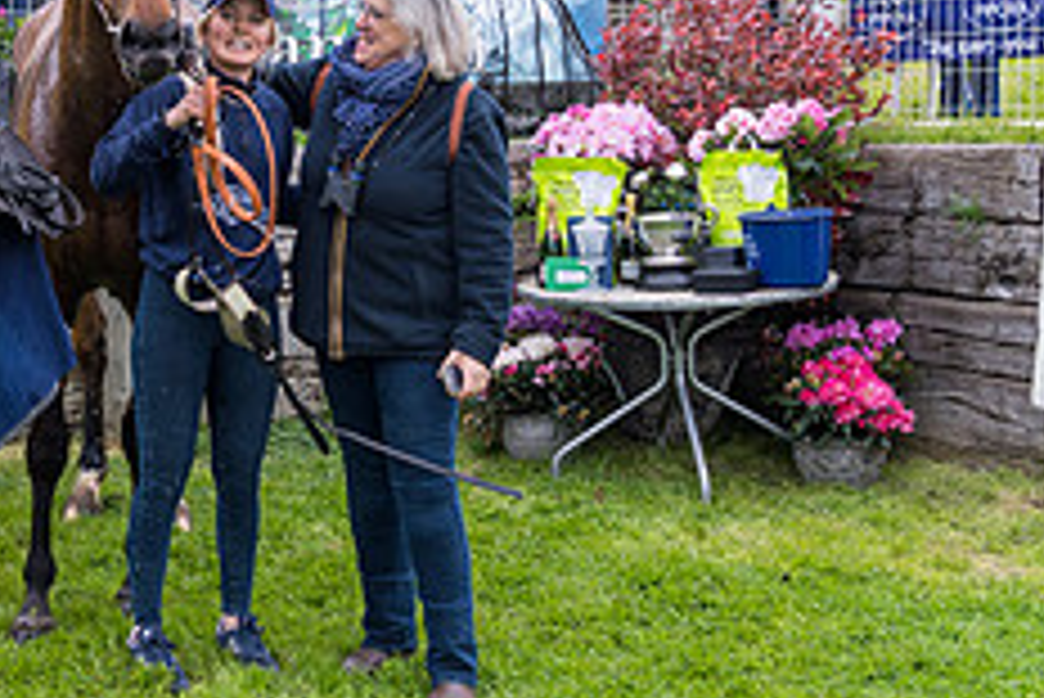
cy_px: 214
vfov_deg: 20.9
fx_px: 1886
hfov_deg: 29.1
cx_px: 22
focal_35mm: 65
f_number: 5
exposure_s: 1/400
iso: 250
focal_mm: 26
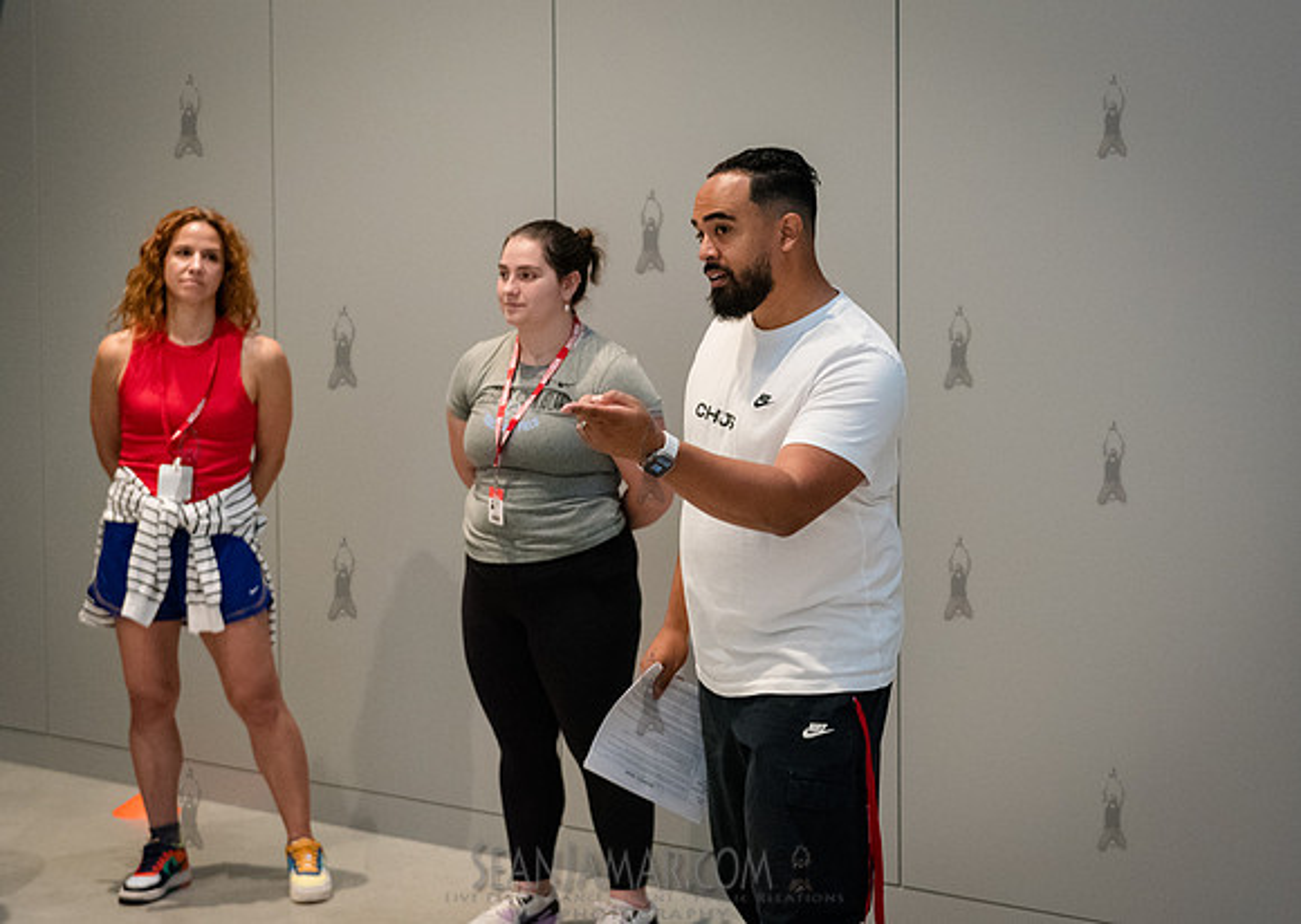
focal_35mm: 75
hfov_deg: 26.5
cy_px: 413
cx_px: 794
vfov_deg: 19.0
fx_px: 2754
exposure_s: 1/250
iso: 6400
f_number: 3.5
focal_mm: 62
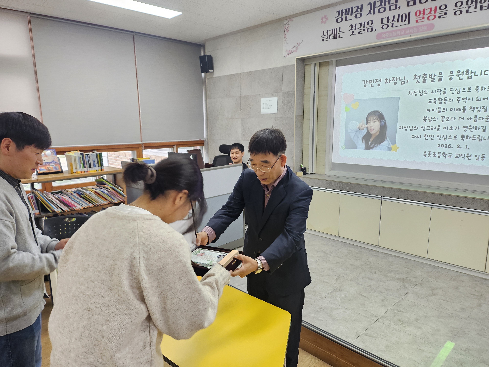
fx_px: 339
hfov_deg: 71.6
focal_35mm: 24
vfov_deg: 56.8
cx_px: 244
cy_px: 184
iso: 250
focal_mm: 5
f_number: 1.8
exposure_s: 1/120
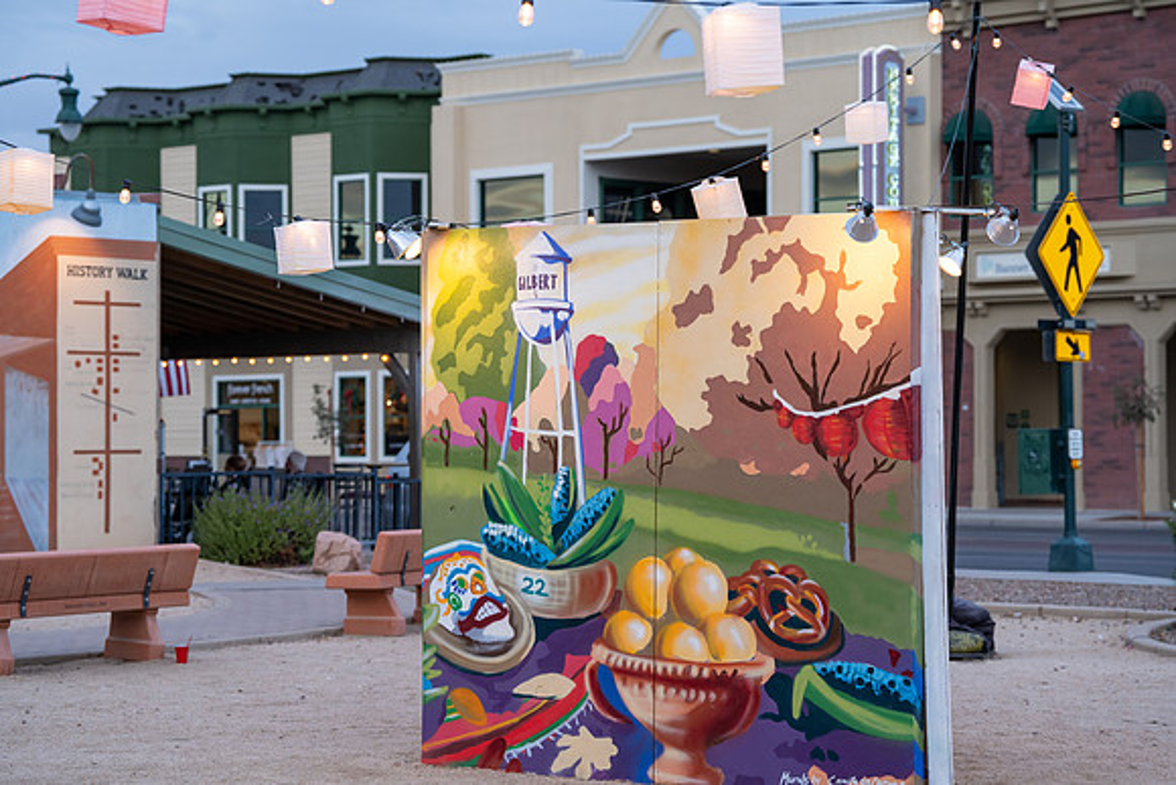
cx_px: 588
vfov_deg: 14.7
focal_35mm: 93
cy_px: 392
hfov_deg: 21.9
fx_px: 3039
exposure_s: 1/250
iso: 500
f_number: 4
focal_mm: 93
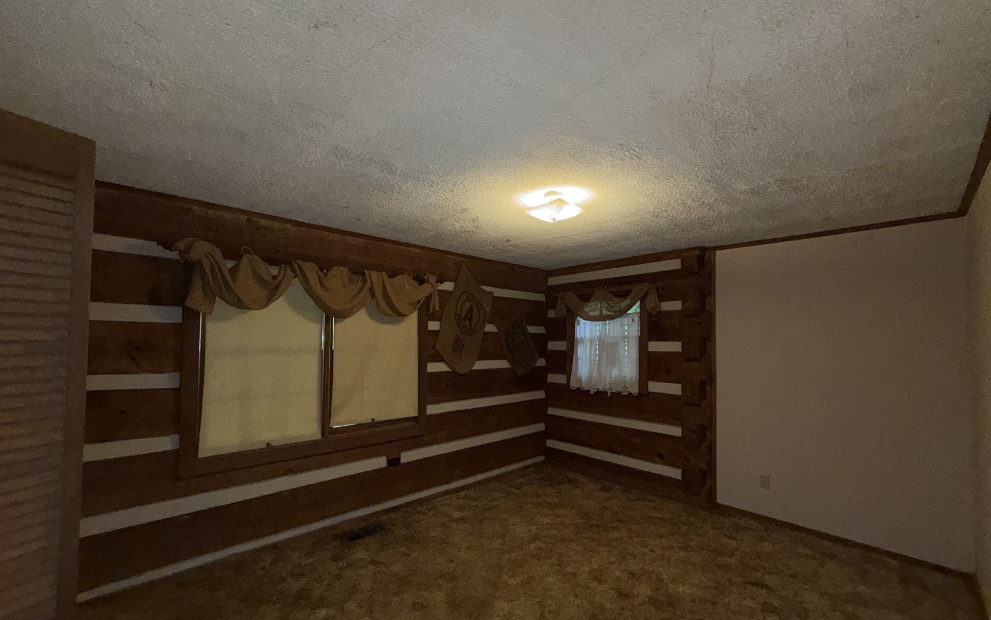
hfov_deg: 101.5
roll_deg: -0.3
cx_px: 498
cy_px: 326
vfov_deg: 74.7
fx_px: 405
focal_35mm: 15
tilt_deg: +2.2
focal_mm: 2.22
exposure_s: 1/60
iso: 160
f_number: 2.2
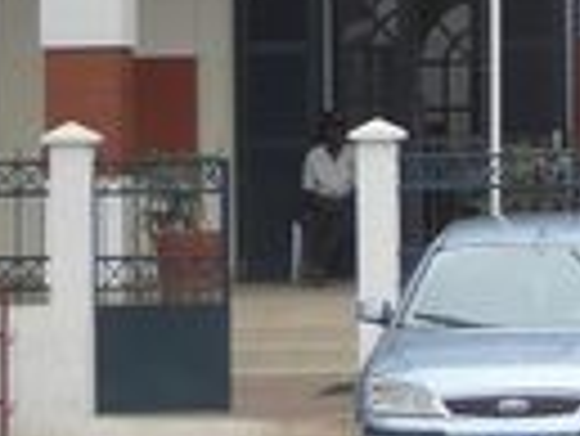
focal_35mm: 285
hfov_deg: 6.7
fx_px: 4780
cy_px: -49
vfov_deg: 5.2
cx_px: 1164
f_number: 3.9
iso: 80
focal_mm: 7.8
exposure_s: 1/200
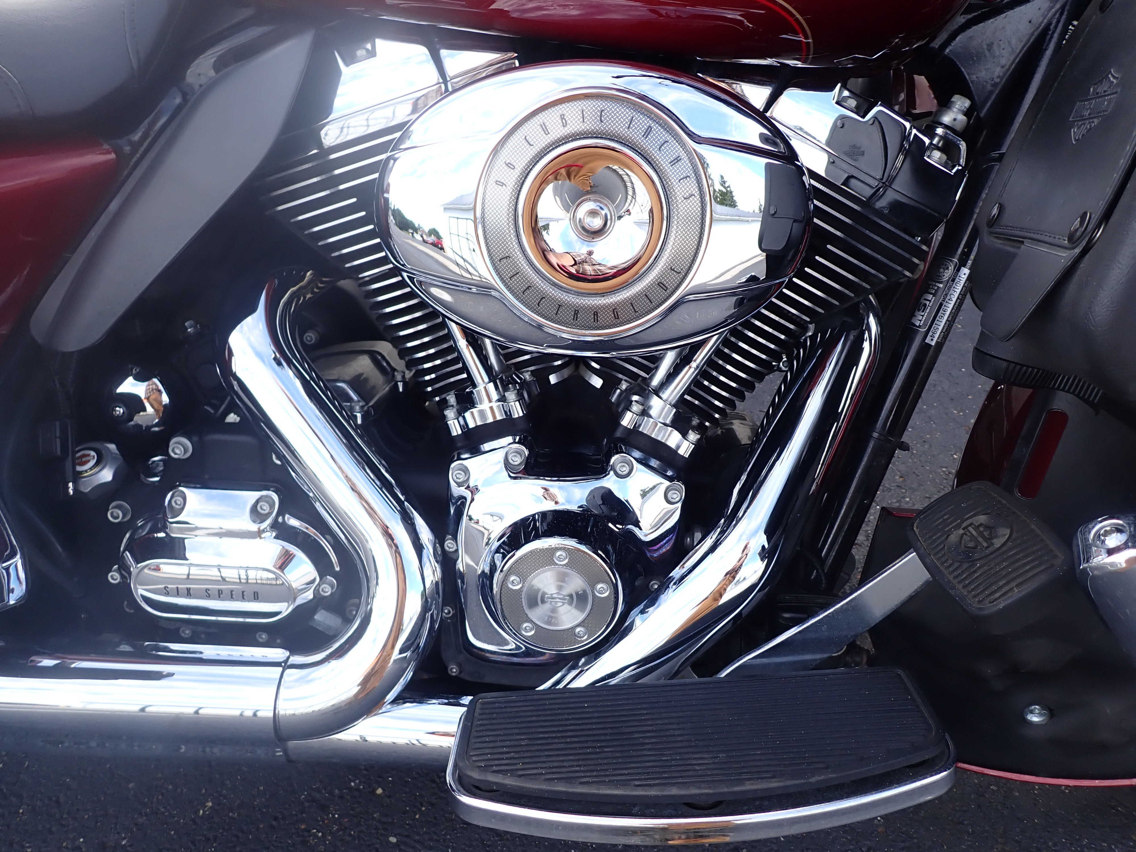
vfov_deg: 54.9
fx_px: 820
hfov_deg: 69.4
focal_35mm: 25
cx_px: 568
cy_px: 426
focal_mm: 4.5
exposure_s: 1/200
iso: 100
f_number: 2.8
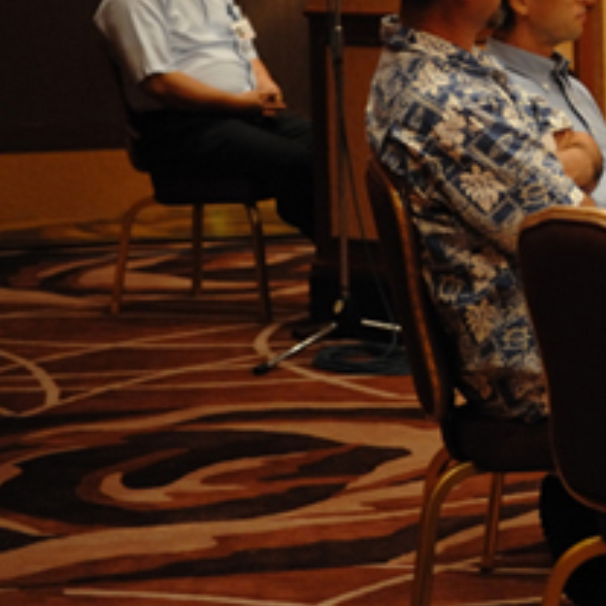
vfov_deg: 9.5
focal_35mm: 183
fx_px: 3625
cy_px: 17
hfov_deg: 9.3
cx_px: 929
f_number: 2.8
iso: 3200
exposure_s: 1/125
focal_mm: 70
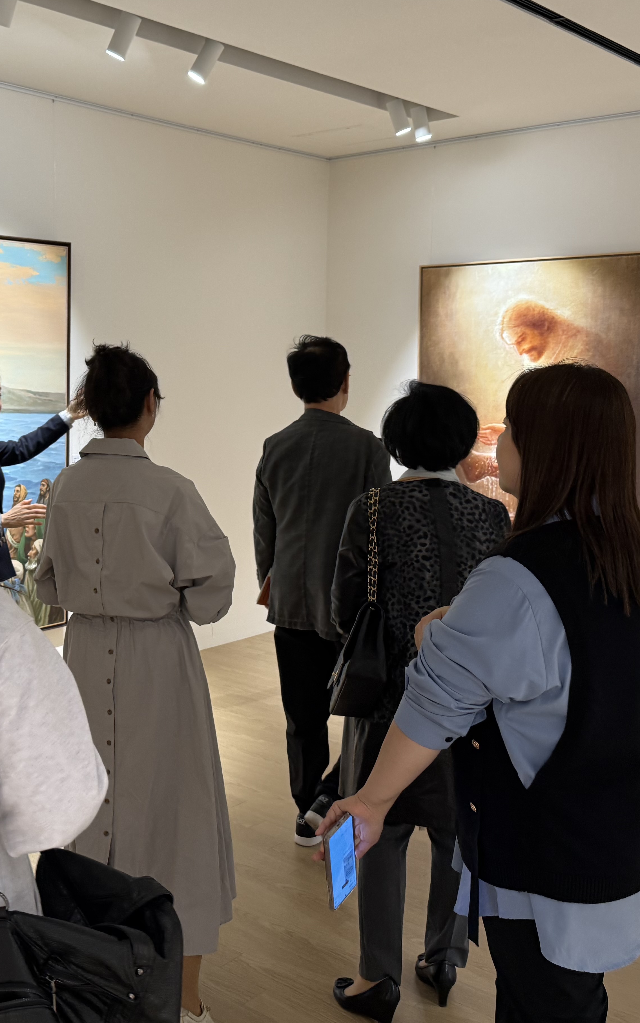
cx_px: 196
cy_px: 433
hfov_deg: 31.6
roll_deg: +2.3
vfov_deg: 49.1
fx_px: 1116
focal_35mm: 40
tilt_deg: -3.1
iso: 200
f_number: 1.78
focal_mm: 6.76
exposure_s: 1/120
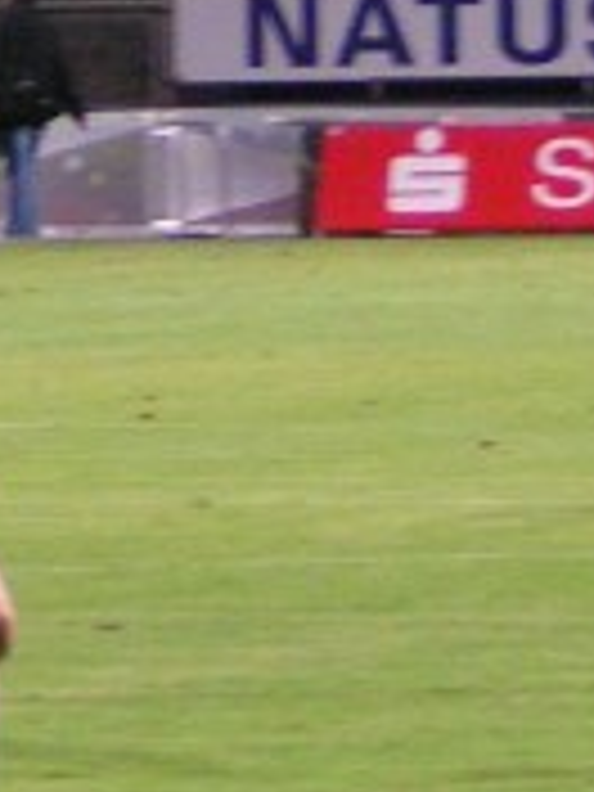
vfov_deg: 2.2
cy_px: 742
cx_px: 738
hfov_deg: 1.7
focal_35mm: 893
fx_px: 20431
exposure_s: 1/30
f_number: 3.5
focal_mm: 30.1
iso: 200
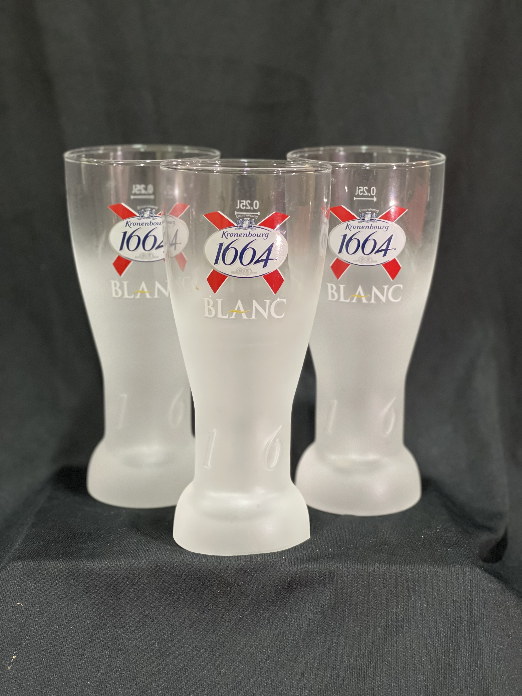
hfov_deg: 22.9
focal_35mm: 64
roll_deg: -0.3
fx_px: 1287
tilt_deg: -12.1
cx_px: 261
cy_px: 348
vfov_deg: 30.3
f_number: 2.2
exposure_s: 1/39
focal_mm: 7.5
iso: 400
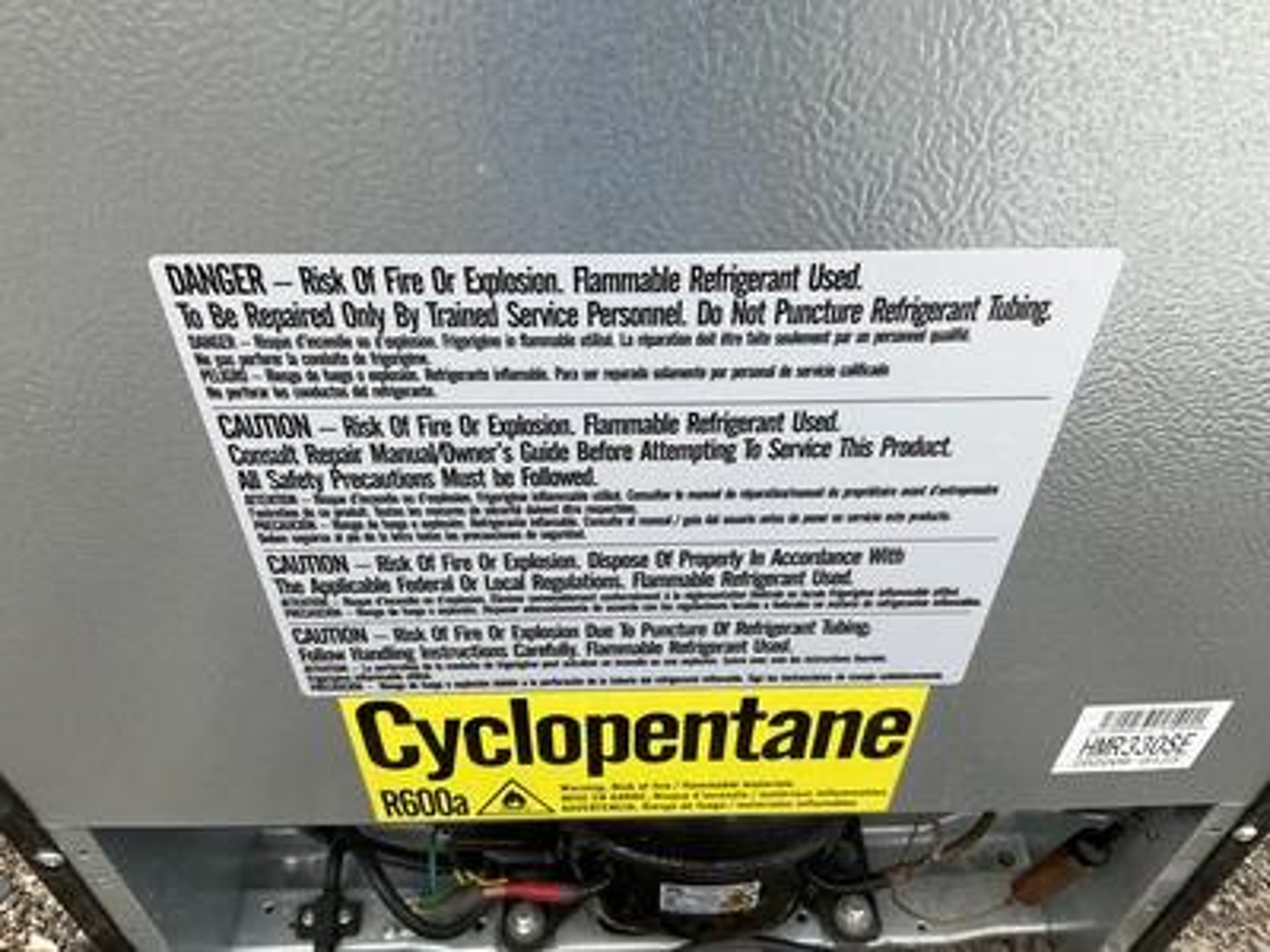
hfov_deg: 61.7
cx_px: 635
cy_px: 476
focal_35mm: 29
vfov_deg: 48.2
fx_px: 1064
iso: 50
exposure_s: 1/122
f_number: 1.8
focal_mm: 3
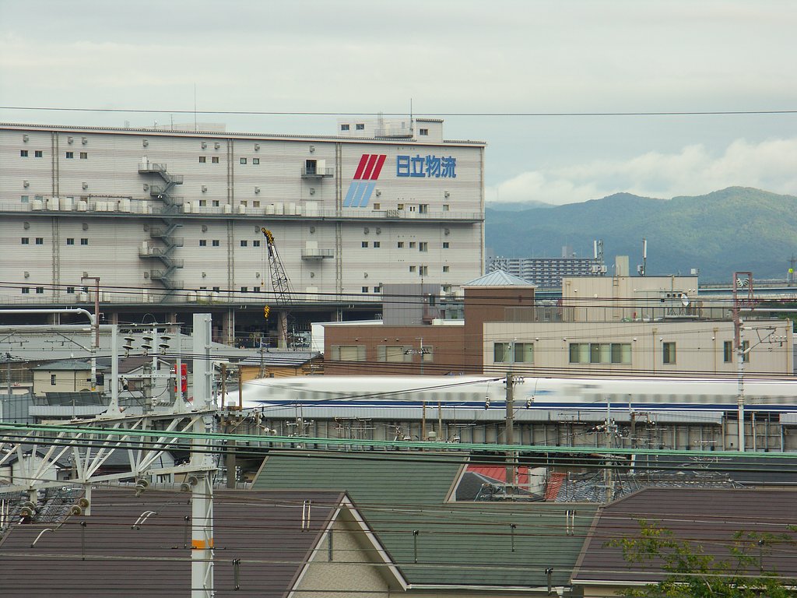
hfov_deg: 9.9
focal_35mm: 200
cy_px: 299
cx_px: 398
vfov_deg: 7.4
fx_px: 4605
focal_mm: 50.8
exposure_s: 1/60
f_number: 7.1
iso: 64
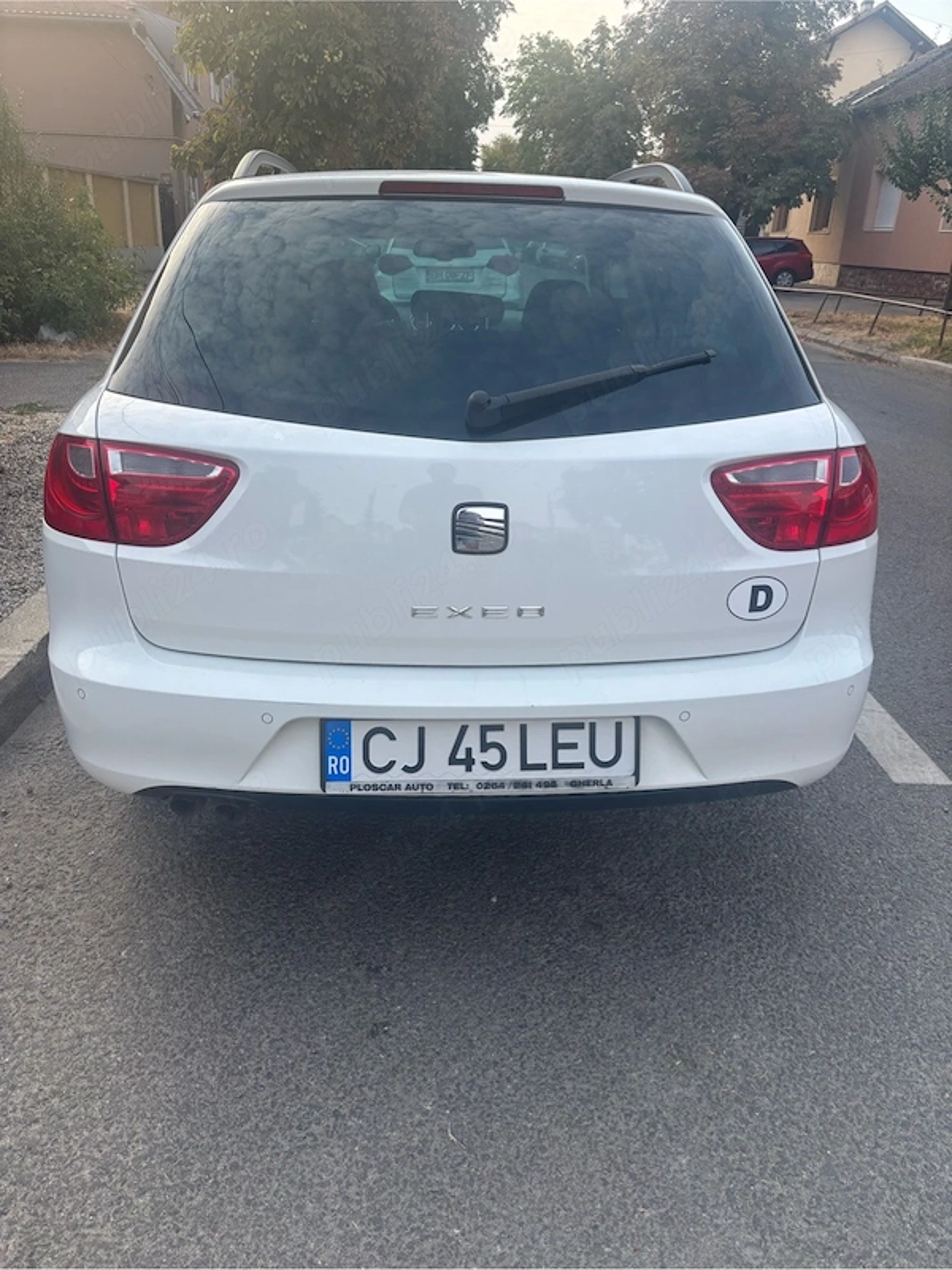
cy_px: 635
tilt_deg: -23.4
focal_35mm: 26
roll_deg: -4.0
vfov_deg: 67.3
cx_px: 476
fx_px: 953
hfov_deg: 53.1
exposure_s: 1/951
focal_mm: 5.96
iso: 50
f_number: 1.6
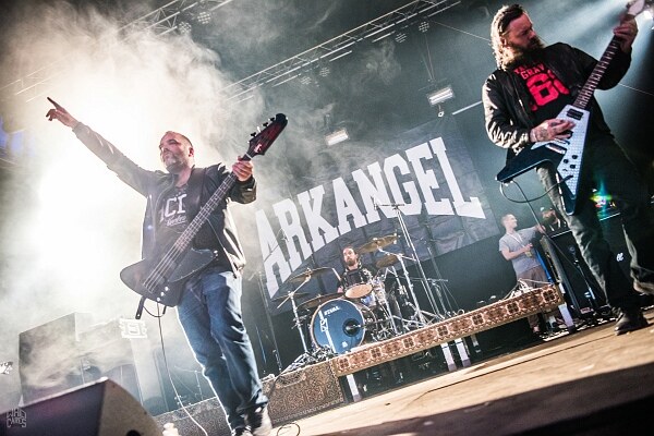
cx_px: 327
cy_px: 218
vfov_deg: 38.9
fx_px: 618
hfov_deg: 55.8
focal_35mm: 34
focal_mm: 34
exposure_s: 1/100
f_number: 2.8
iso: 800
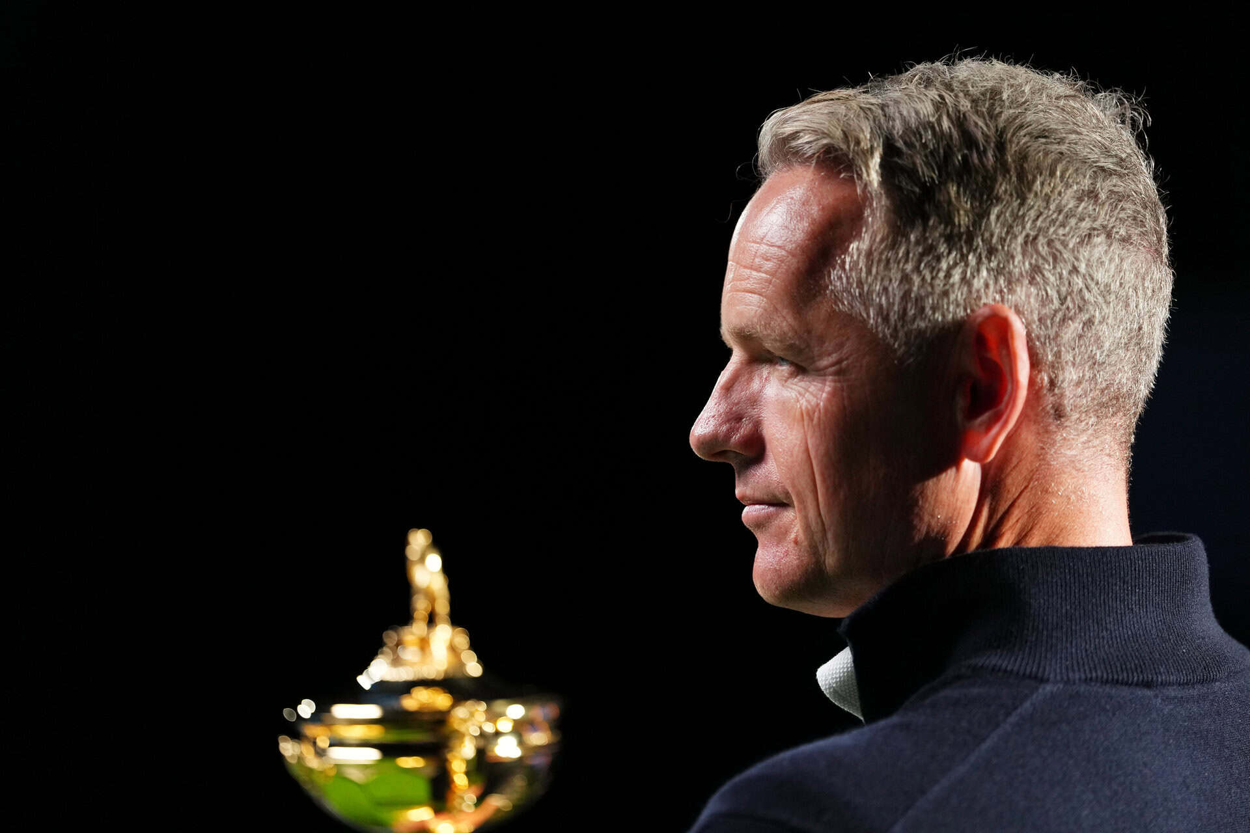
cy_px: 416
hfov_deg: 13.7
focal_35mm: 150
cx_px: 625
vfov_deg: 9.1
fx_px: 5208
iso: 2000
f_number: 2
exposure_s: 1/500
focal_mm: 150
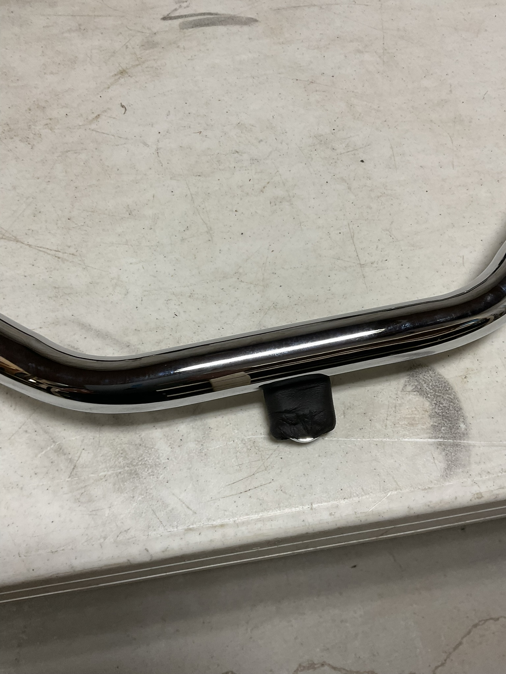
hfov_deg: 48.2
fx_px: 565
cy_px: 337
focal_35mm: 29
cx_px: 253
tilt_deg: -62.9
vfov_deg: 61.7
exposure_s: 1/60
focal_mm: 3
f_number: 1.8
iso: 50
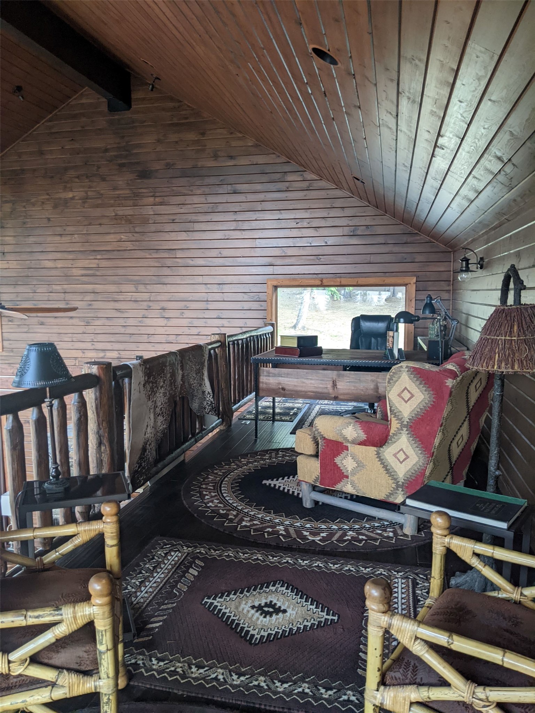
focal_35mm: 27
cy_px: 356
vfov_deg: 65.3
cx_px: 268
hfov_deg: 51.4
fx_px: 556
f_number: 1.8
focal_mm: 4.44
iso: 79
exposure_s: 1/24
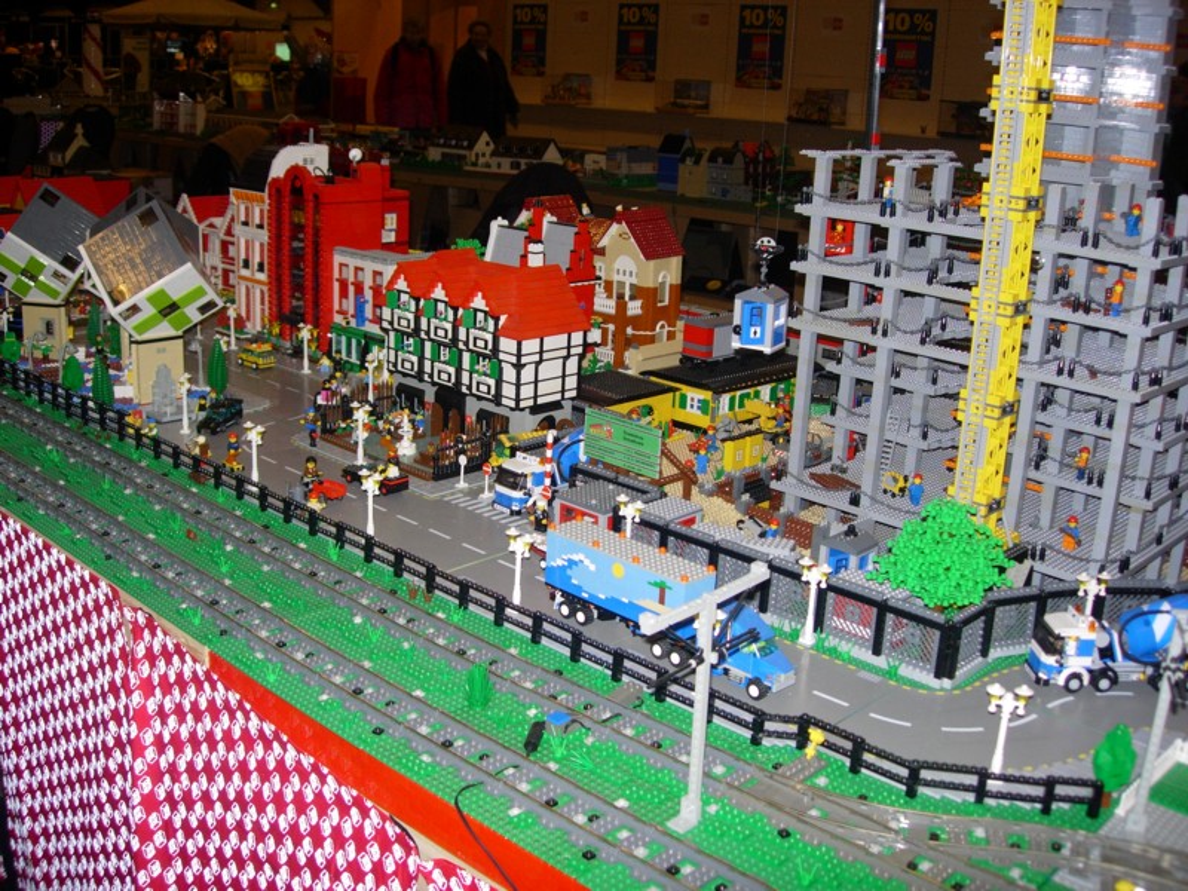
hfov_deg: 49.0
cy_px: 446
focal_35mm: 38
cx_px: 594
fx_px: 1304
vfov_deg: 37.7
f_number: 2.8
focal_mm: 7.8
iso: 79
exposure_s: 1/64
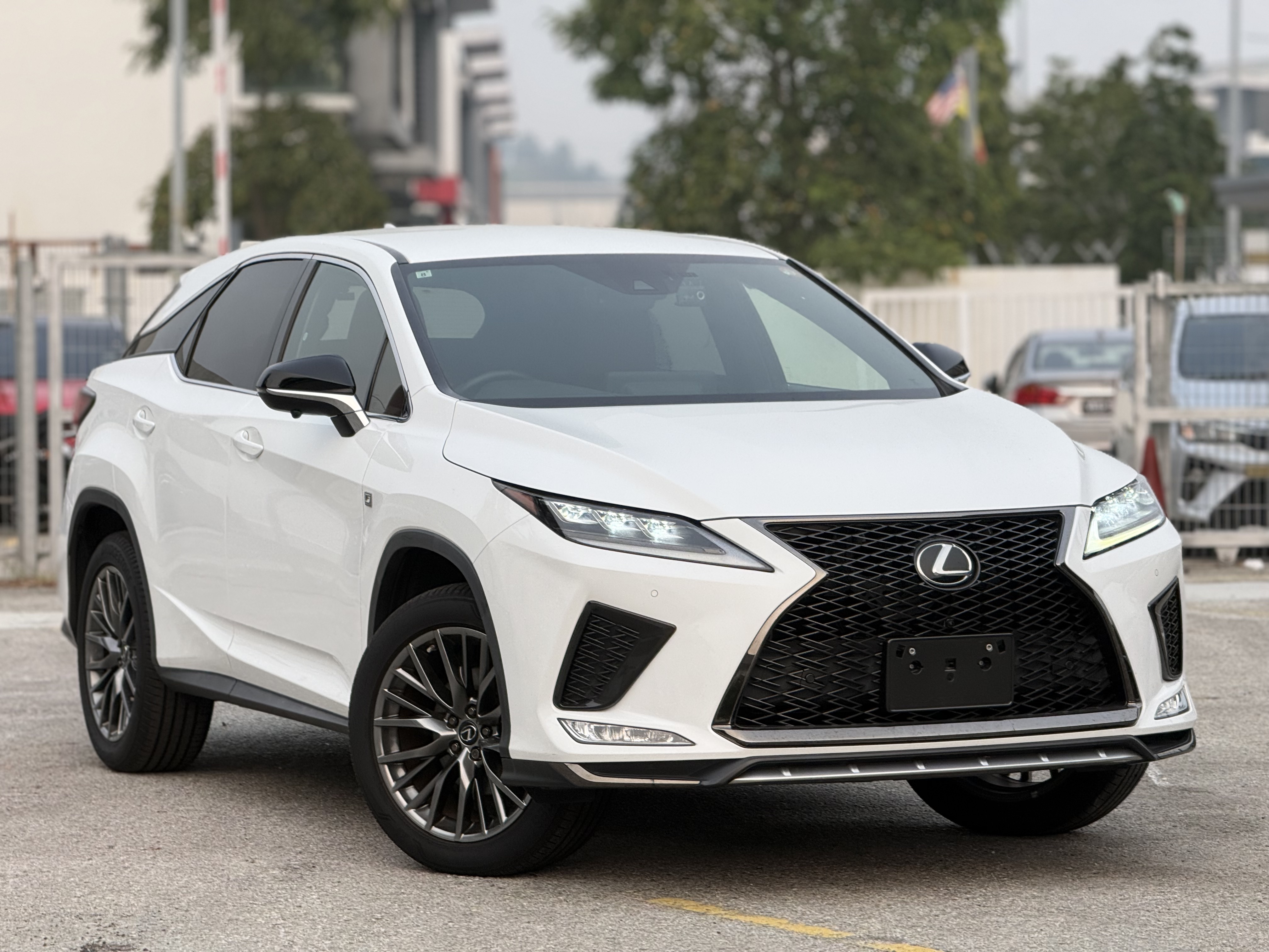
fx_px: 4399
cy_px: 476
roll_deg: +0.7
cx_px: 634
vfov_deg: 12.3
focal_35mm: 120
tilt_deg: -1.5
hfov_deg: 16.4
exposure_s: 1/453
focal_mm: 15.66
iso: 50
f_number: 2.8
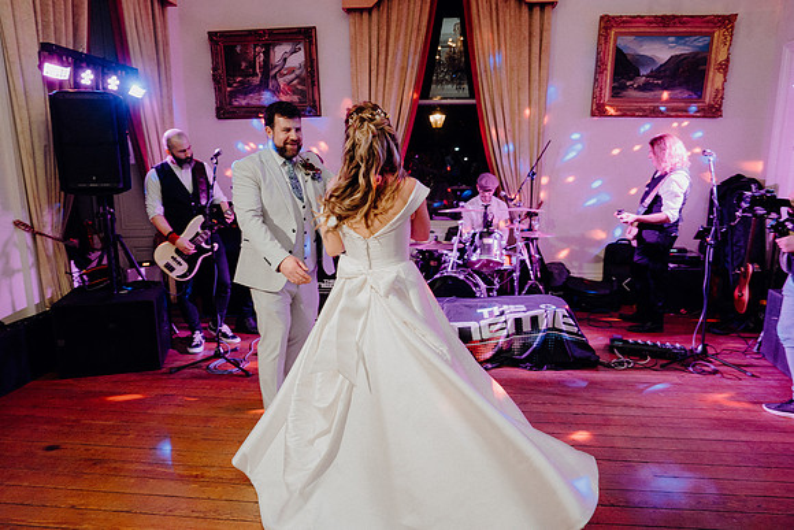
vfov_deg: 53.2
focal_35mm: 24
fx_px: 529
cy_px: 265
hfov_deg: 73.7
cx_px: 397
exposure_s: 1/160
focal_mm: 24
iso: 2500
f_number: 3.5
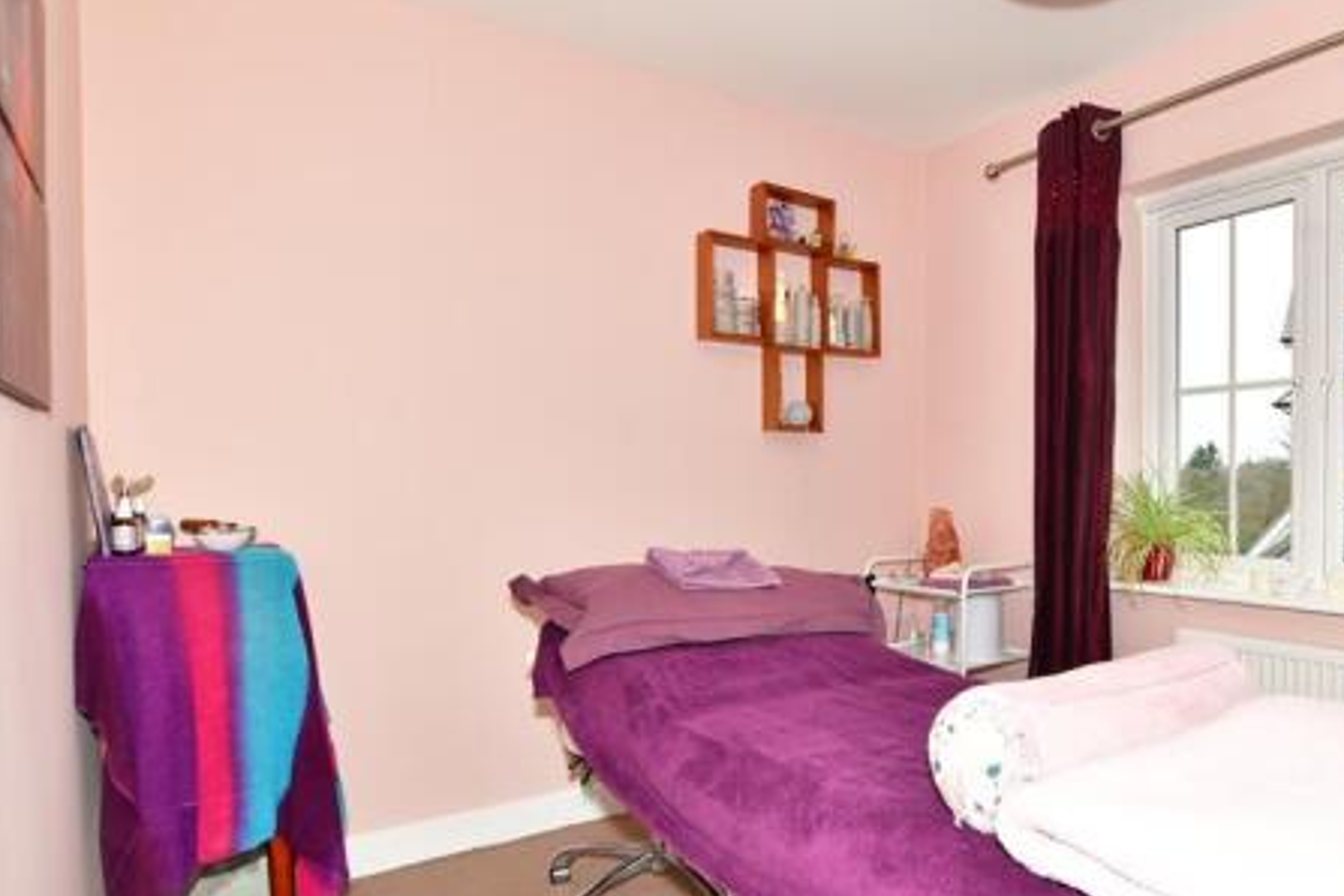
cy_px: 501
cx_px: 929
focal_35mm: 22
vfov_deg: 57.1
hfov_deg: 75.3
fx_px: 821
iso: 400
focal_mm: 10
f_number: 7.1
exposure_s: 1/25
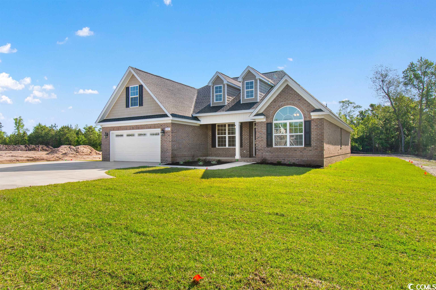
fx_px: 254
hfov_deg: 81.2
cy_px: 145
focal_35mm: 21
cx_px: 218
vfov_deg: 59.5
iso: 100
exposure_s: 1/320
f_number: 9
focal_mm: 14
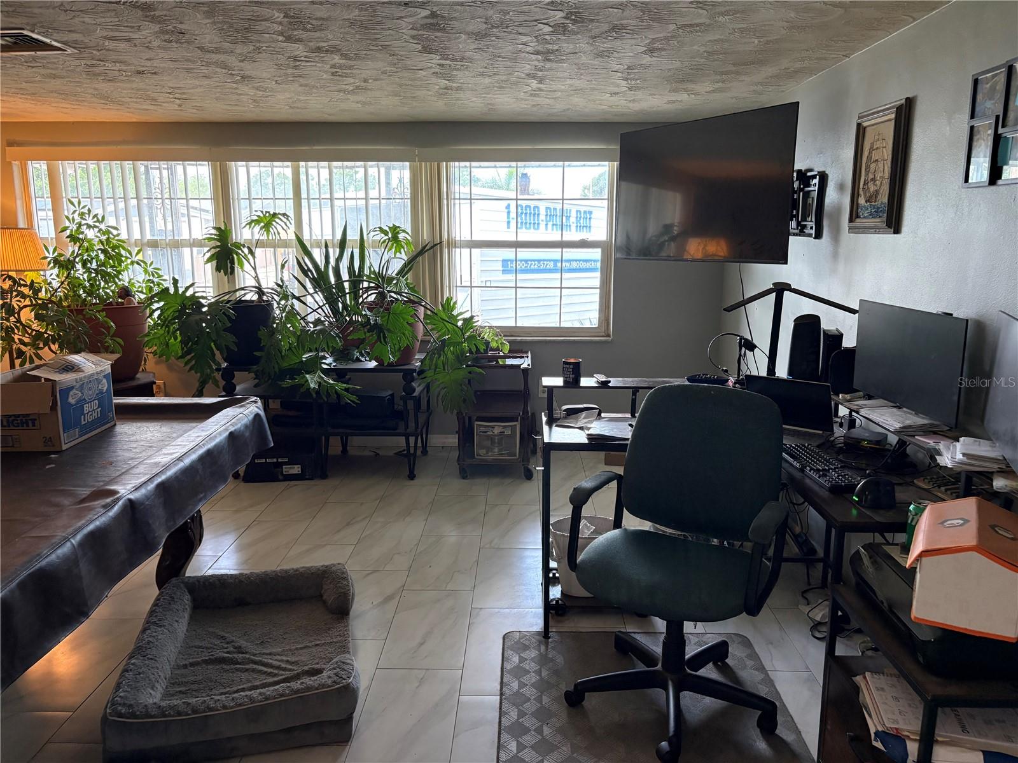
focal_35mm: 26
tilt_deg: -10.2
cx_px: 509
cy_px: 382
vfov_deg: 53.1
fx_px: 765
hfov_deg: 67.3
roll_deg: +0.7
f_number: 1.6
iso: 250
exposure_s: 1/60
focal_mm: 5.96
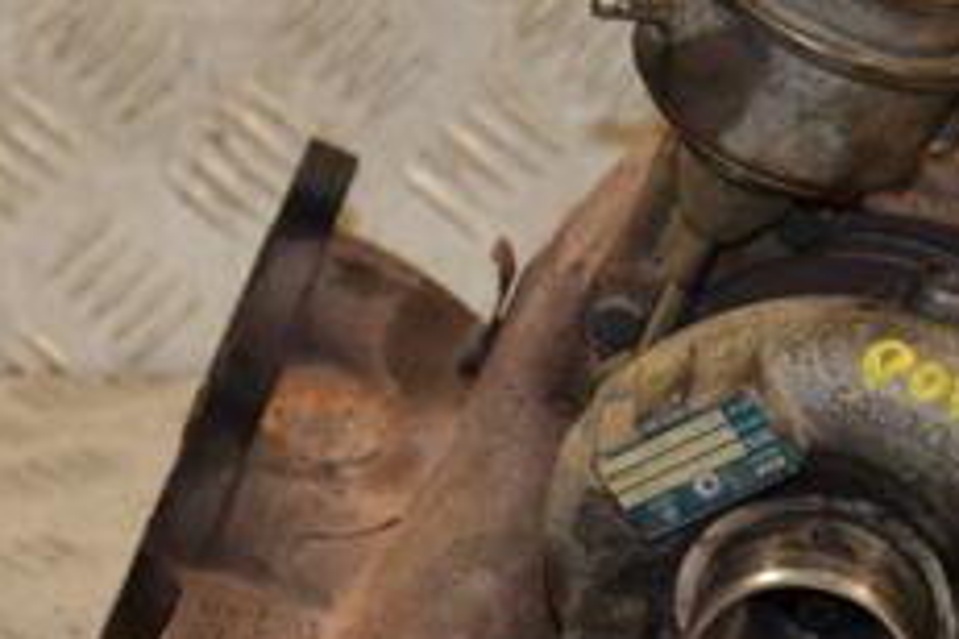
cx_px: 502
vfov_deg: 5.7
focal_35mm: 242
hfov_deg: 8.5
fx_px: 6446
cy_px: 490
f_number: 5.3
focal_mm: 62
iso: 800
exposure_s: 1/160
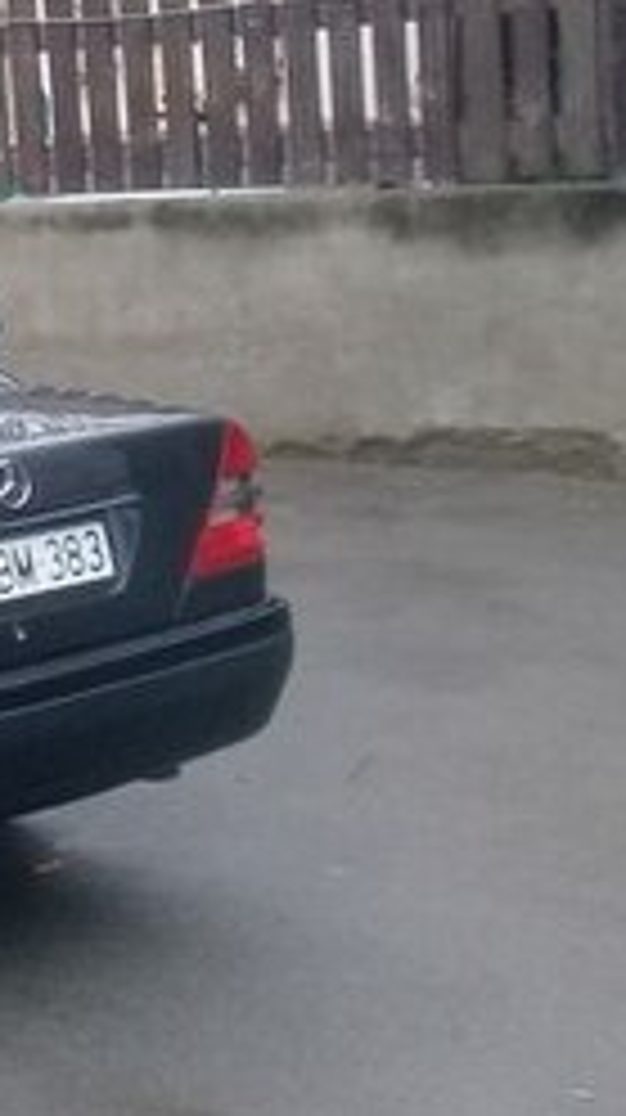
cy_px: 452
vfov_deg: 23.7
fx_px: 2663
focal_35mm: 90
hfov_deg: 11.8
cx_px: -694
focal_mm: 3.3
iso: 64
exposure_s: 1/116
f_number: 2.2
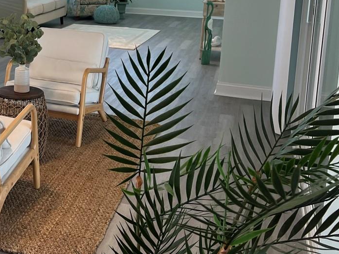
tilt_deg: -10.5
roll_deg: -0.9
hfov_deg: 29.9
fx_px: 588
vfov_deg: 24.0
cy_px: 46
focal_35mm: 60
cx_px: -1
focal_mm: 5.7
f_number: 1.5
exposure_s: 1/130
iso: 50
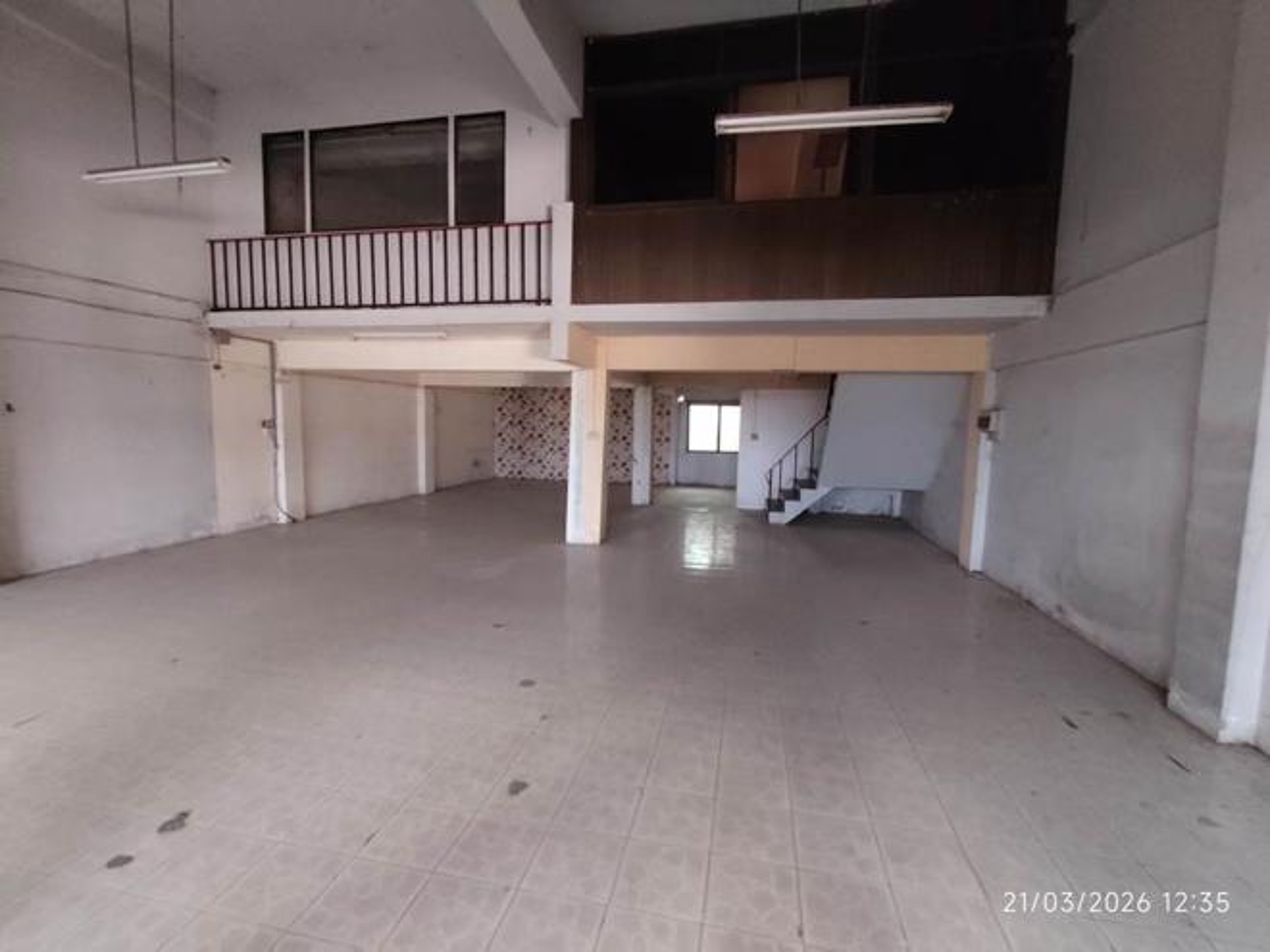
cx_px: 635
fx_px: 587
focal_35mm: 16
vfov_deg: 78.1
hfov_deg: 94.5
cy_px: 476
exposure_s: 1/20
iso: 637
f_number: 2.2
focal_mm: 1.67
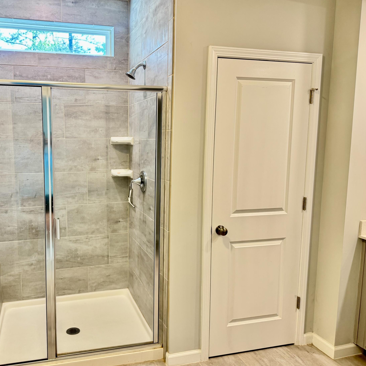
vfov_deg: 55.6
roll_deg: -0.6
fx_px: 347
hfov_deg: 54.7
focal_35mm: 29
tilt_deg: -7.4
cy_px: 185
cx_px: 128
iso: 160
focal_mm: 6.76
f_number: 1.78
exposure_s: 1/60
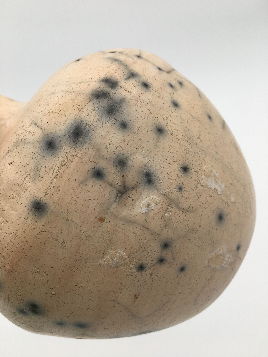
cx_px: 134
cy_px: 178
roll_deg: +16.5
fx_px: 299
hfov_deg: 48.2
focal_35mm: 29
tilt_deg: -35.2
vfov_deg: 61.7
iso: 25
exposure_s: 1/166
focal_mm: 4.15
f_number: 2.2
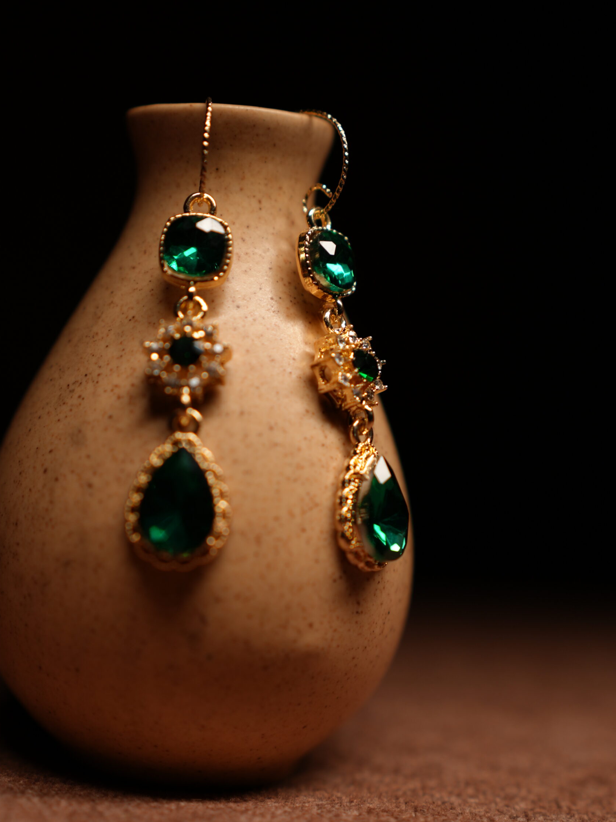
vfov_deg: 33.7
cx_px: 307
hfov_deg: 25.7
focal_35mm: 57
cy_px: 459
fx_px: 1353
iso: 160
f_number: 2.2
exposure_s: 1/100
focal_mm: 35
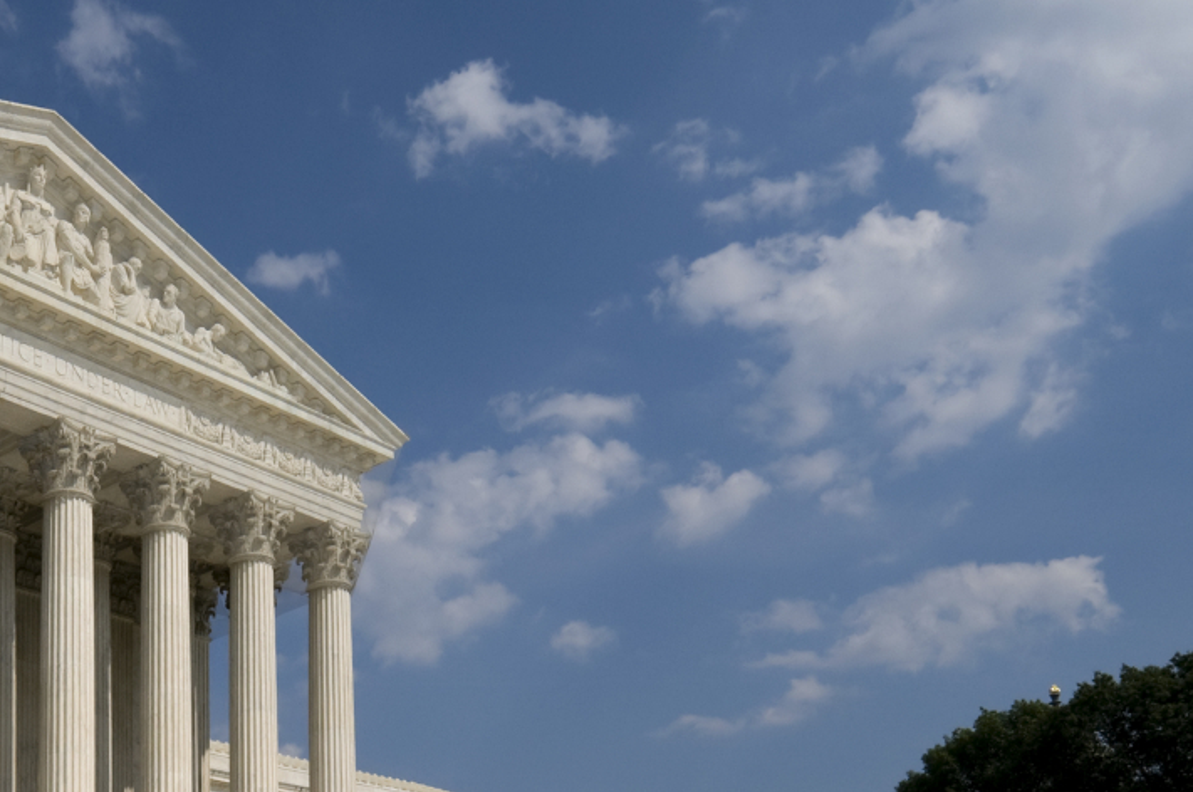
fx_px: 2614
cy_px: 842
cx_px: 236
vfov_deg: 16.8
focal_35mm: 79
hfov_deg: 25.3
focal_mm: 22
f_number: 9
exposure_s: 1/1250
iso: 200
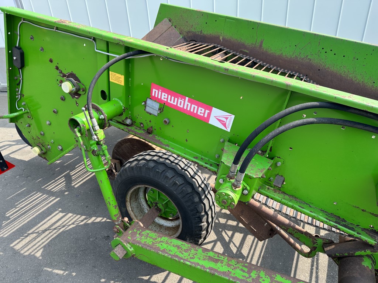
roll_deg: +3.6
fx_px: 262
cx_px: 189
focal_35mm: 24
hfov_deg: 71.6
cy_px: 142
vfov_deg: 56.8
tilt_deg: -26.7
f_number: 1.78
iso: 80
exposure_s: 1/709
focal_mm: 6.86
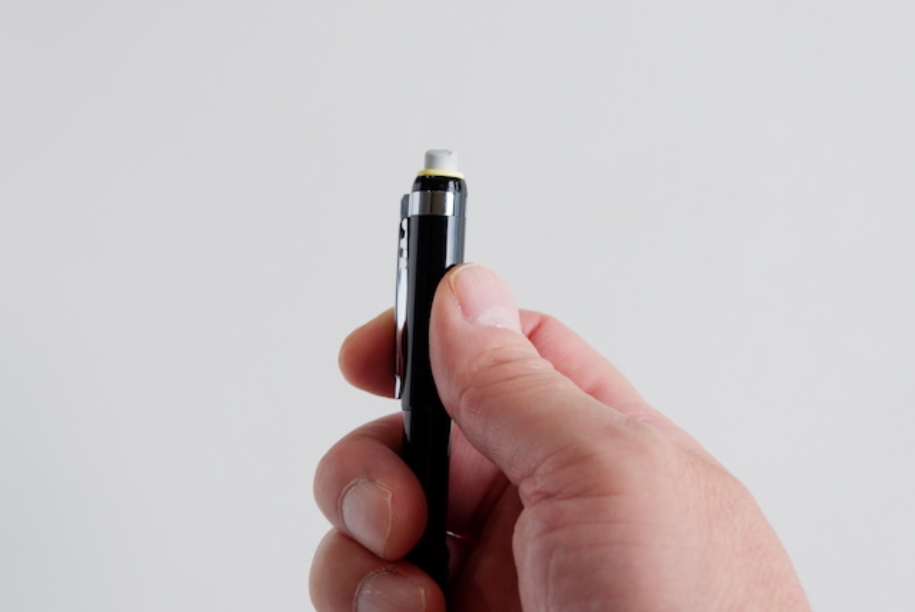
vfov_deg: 18.2
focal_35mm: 75
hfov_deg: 27.0
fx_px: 1908
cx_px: 458
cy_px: 306
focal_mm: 50
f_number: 8
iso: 800
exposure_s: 1/30
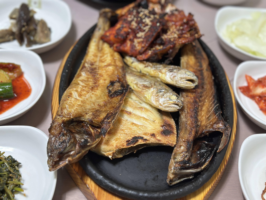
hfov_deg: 39.7
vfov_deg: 30.3
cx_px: 133
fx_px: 369
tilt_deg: -44.3
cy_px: 100
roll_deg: -4.2
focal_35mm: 48
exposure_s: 1/60
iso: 200
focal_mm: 6.86
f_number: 1.78
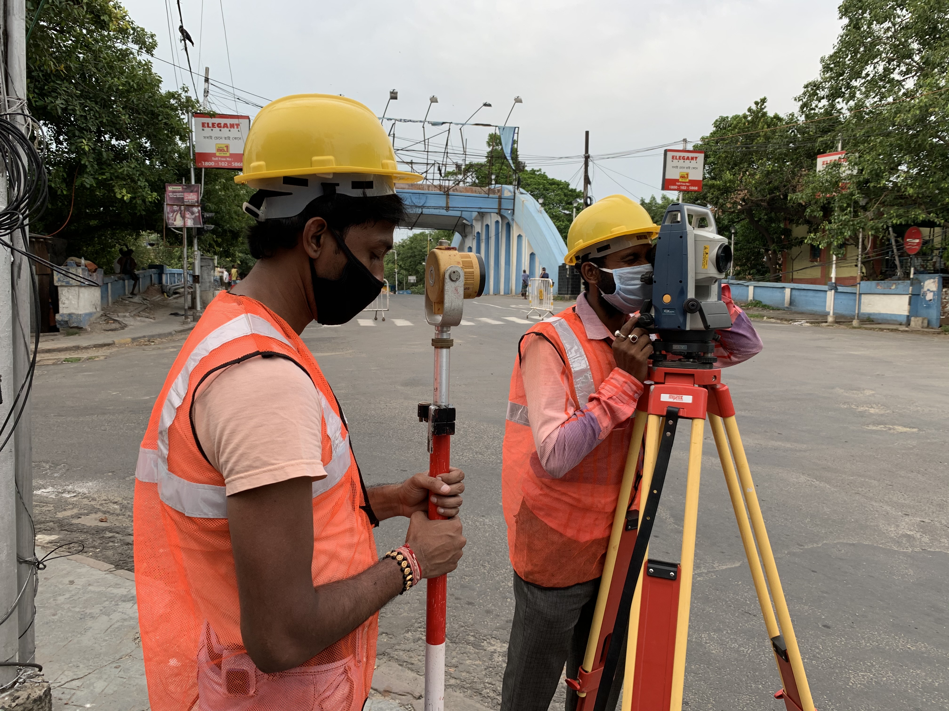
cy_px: 356
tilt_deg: -5.1
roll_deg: +0.0
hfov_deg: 67.3
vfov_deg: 53.1
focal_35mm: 26
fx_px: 713
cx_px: 474
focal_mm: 4.25
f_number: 1.8
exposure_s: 1/124
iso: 25
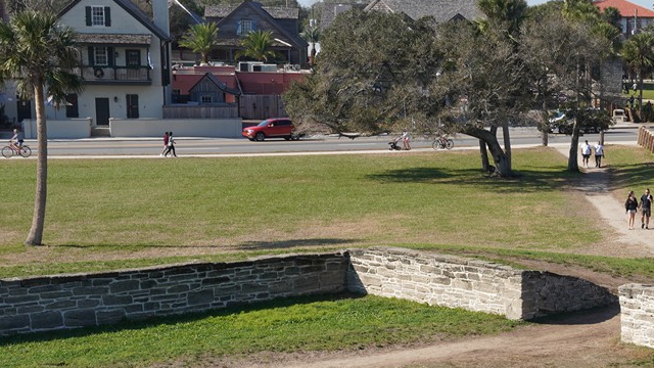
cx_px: 641
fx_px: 1647
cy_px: 399
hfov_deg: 21.7
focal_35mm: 95
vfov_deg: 12.5
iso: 100
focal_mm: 29
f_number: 13
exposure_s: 1/100
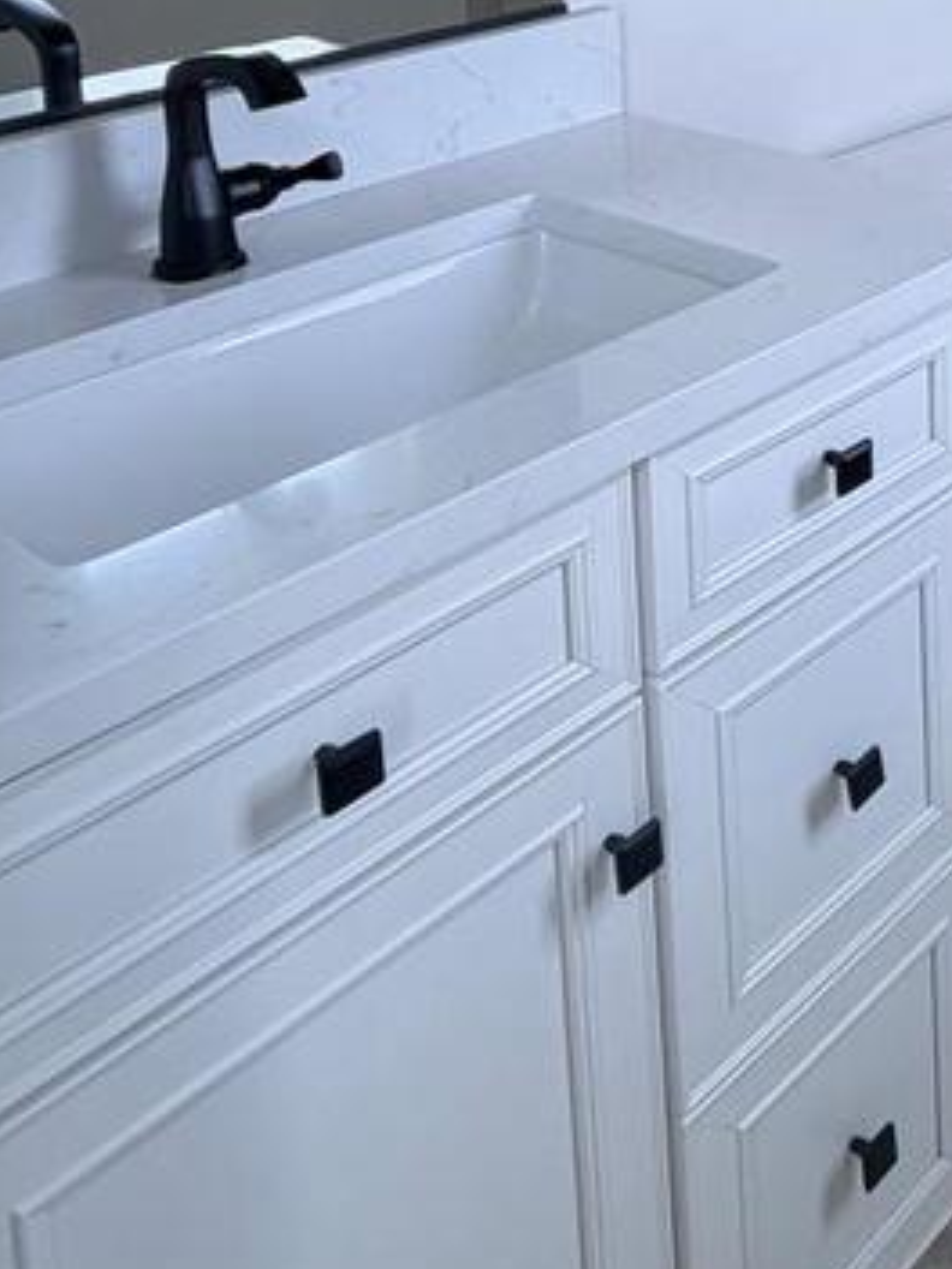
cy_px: -141
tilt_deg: -6.7
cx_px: 1251
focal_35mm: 43
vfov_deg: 36.7
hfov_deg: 27.7
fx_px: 1577
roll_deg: -0.6
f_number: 2.2
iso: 160
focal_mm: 2.22
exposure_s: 1/121
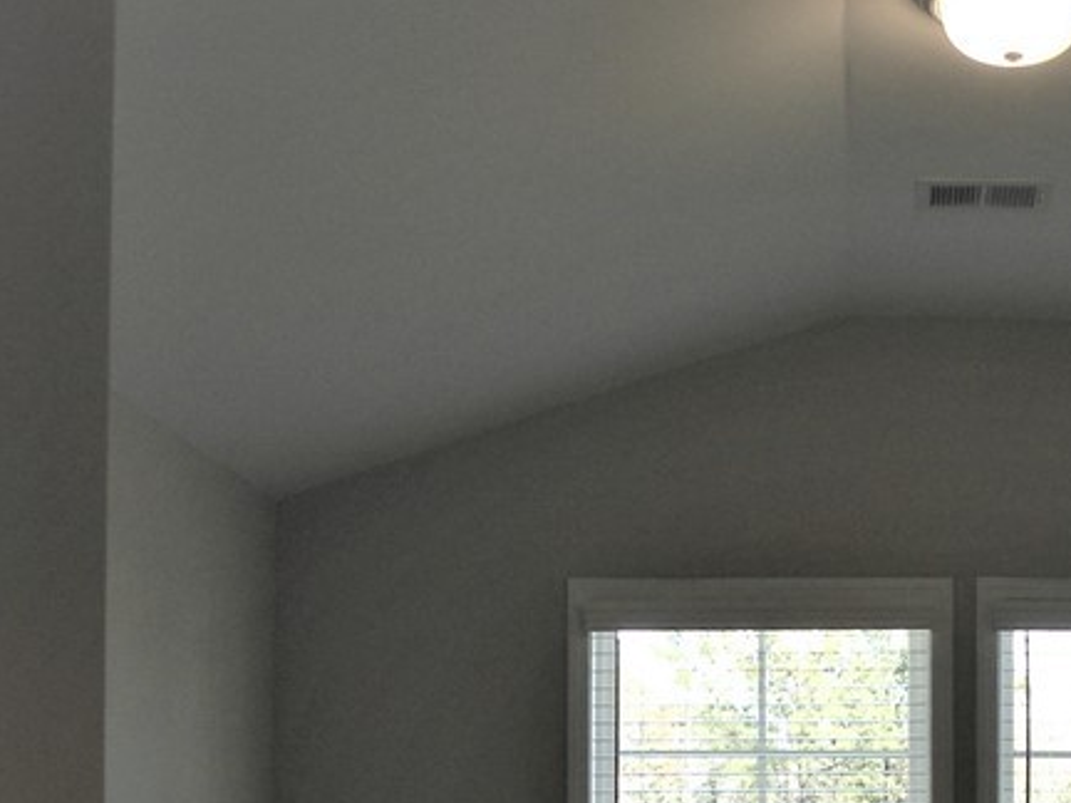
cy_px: 906
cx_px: 948
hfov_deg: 29.1
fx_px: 1980
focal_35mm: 64
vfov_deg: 21.6
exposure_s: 1/70.4
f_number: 3.2
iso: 64
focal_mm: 4.7
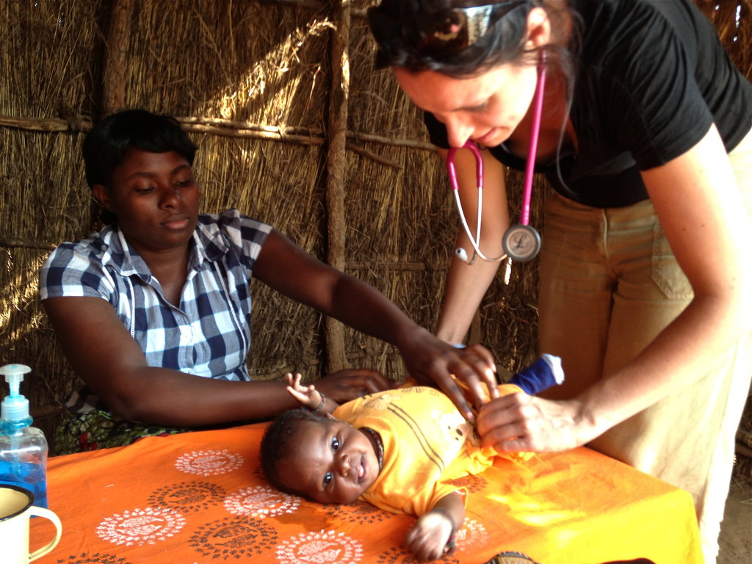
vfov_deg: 42.9
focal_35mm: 33
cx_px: 376
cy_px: 282
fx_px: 717
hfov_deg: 55.4
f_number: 2.4
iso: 50
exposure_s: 1/40
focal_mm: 4.13
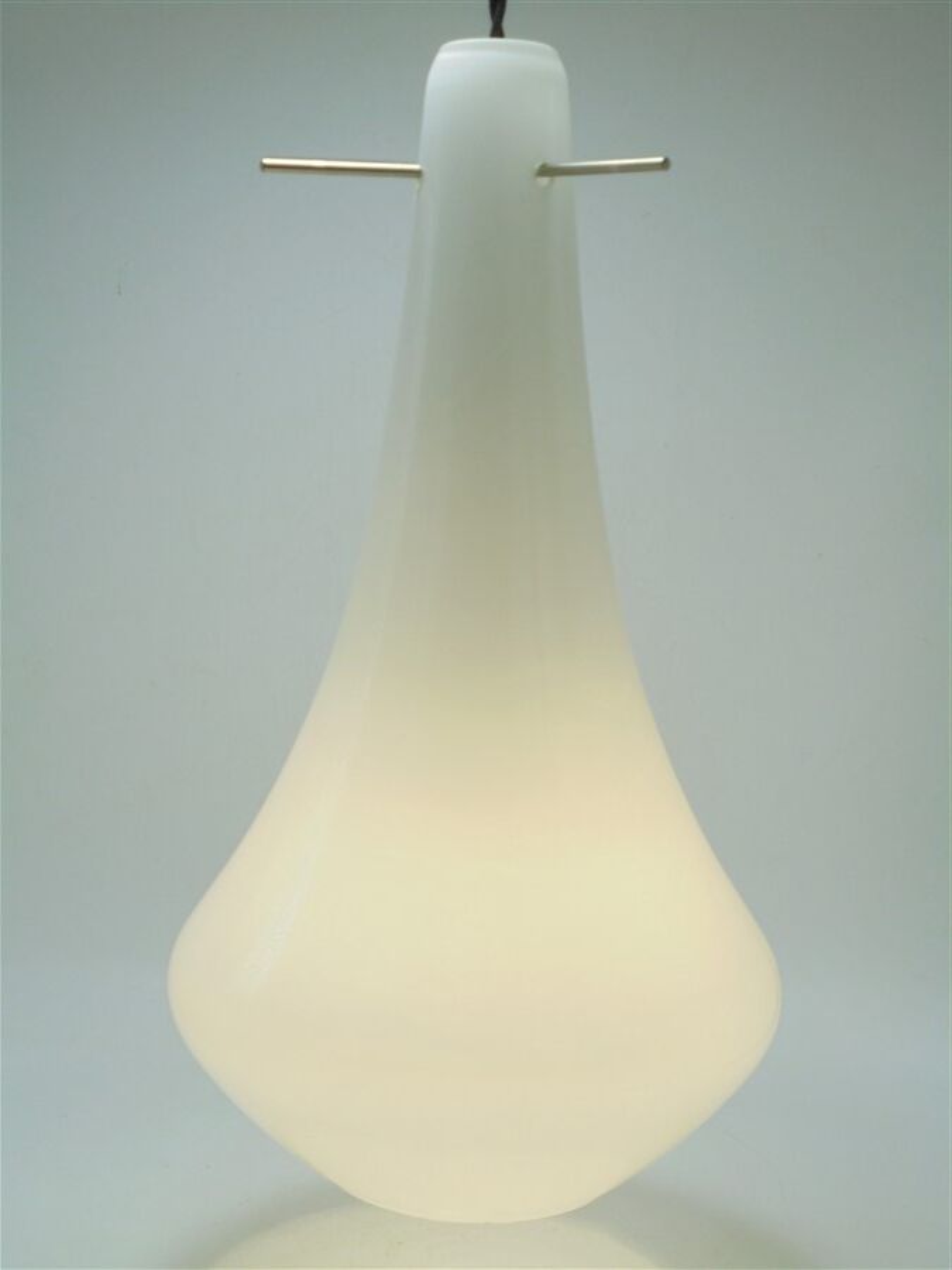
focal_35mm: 49
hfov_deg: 29.7
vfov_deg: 38.9
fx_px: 1797
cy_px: 635
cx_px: 476
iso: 100
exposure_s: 1/100
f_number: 4.8
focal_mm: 8.9
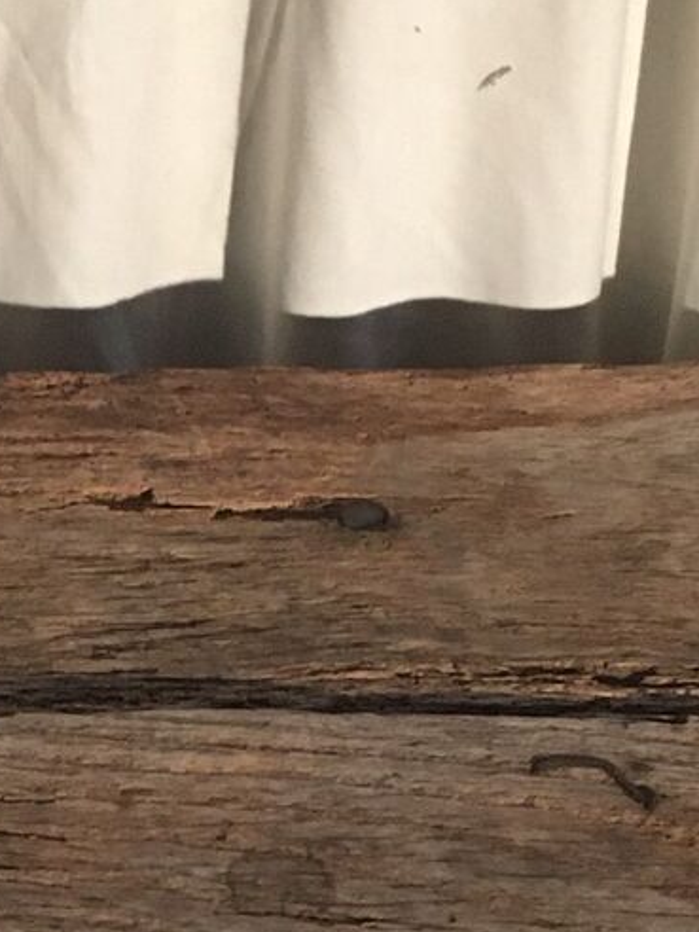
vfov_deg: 15.9
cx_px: -30
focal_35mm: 118
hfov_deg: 12.4
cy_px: 1190
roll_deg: -2.3
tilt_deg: -44.7
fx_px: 3177
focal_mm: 4.15
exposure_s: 1/25
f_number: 2.2
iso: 200
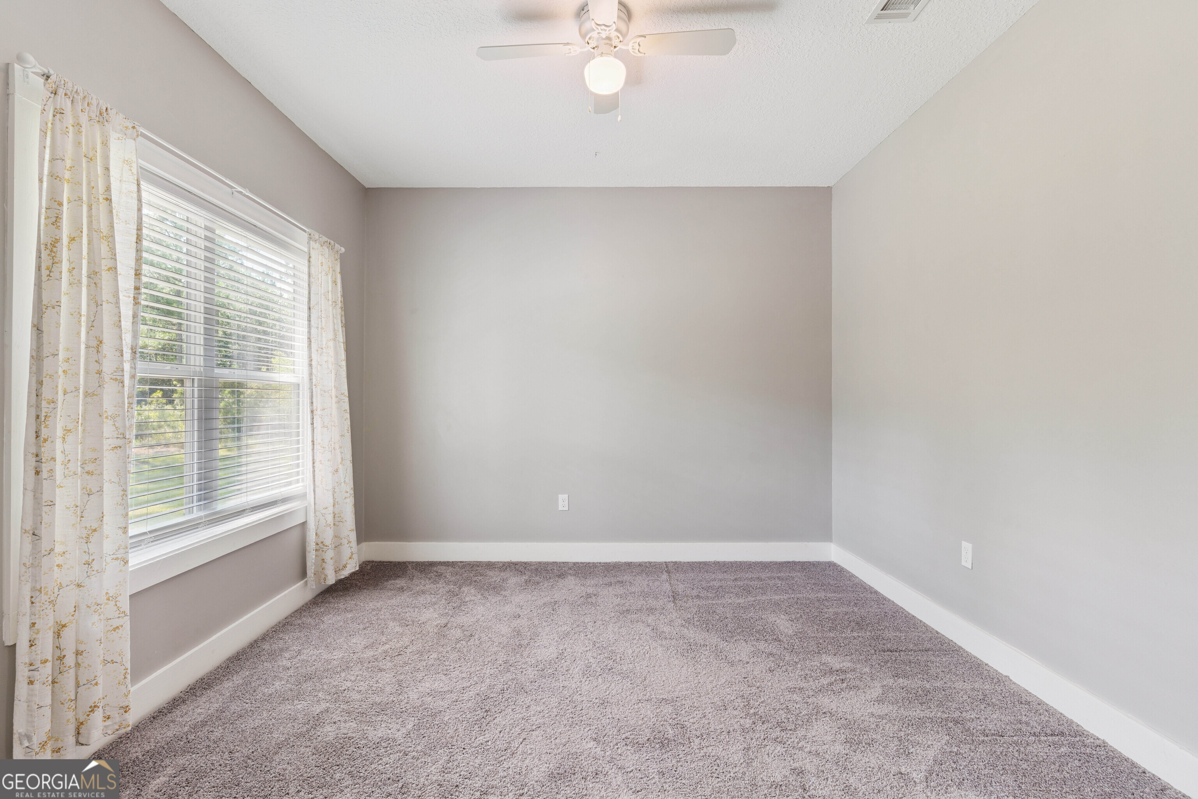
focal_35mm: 17
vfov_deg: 70.5
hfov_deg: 93.3
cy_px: 400
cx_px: 599
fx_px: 566
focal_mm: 17
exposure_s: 1/13
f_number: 8
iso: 250
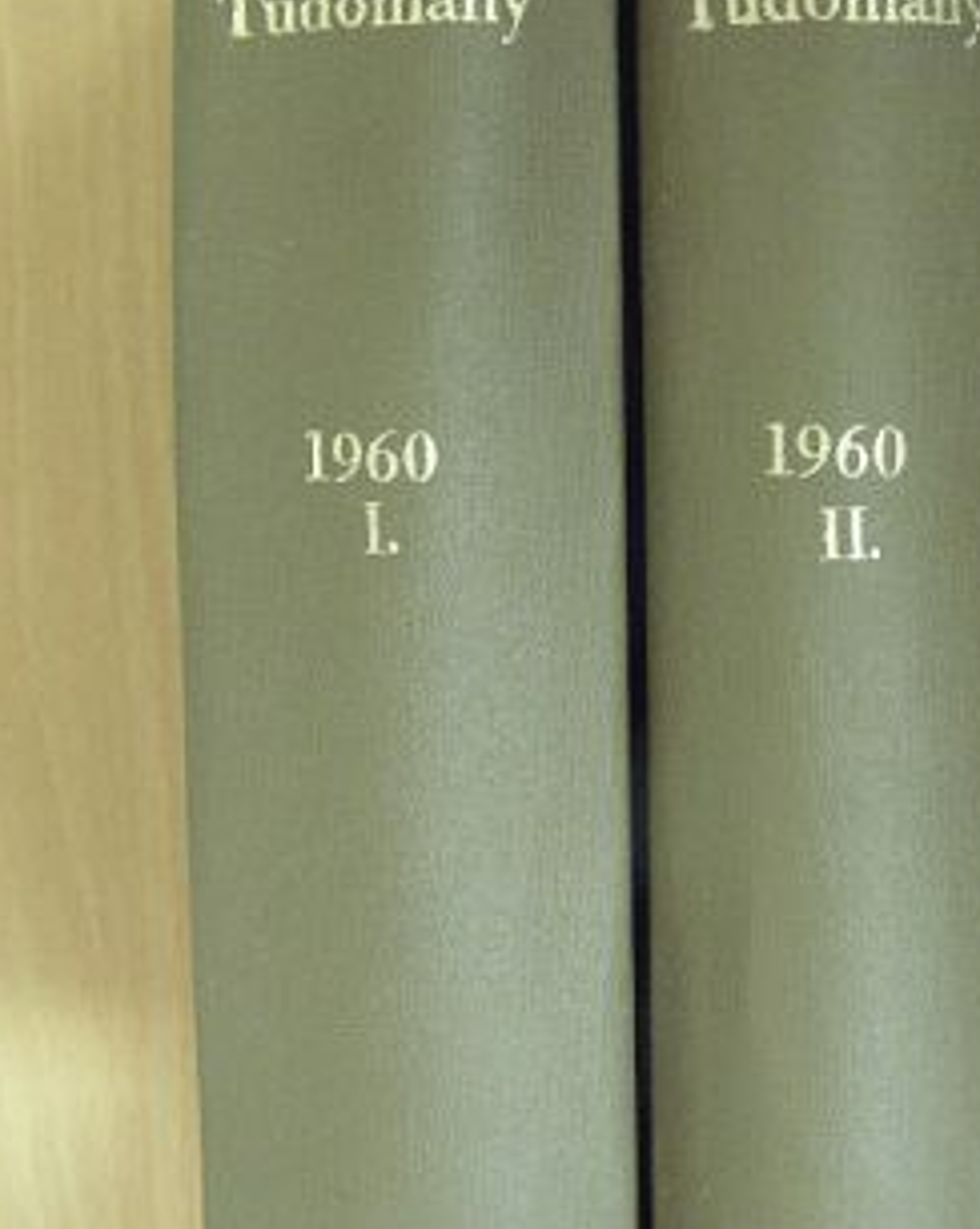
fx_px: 1998
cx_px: 566
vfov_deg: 33.8
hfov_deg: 27.5
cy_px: 380
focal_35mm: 55
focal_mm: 6.3
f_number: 3.5
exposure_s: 1/8
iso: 312
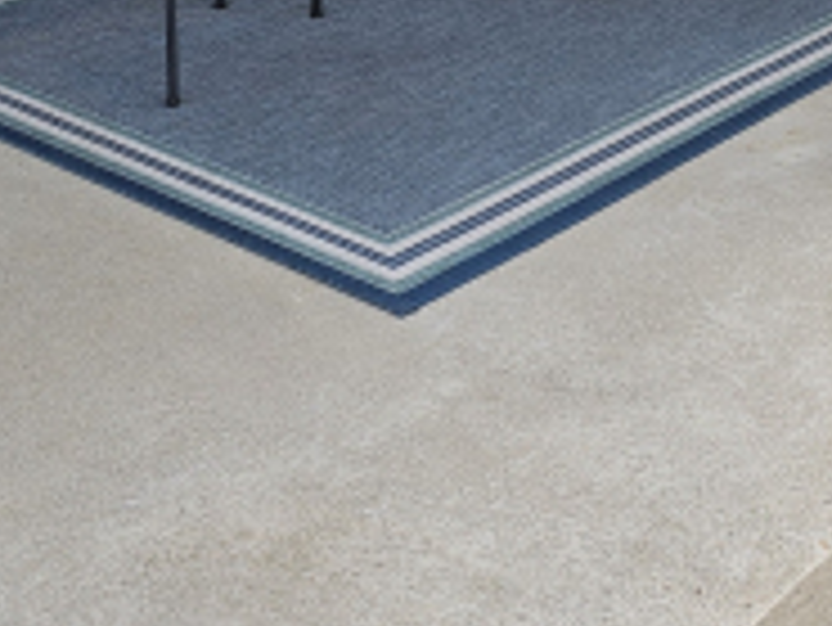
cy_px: -320
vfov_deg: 16.2
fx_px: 1996
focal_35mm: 83
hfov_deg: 23.5
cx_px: 470
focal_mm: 6.3
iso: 10
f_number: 1.7
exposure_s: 1/140
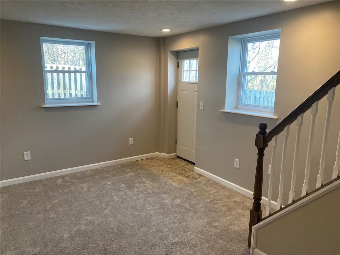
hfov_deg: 67.3
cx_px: 170
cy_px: 128
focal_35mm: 26
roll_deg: -0.3
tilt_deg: -9.7
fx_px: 255
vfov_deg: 53.1
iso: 125
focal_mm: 4.25
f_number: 1.8
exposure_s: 1/120
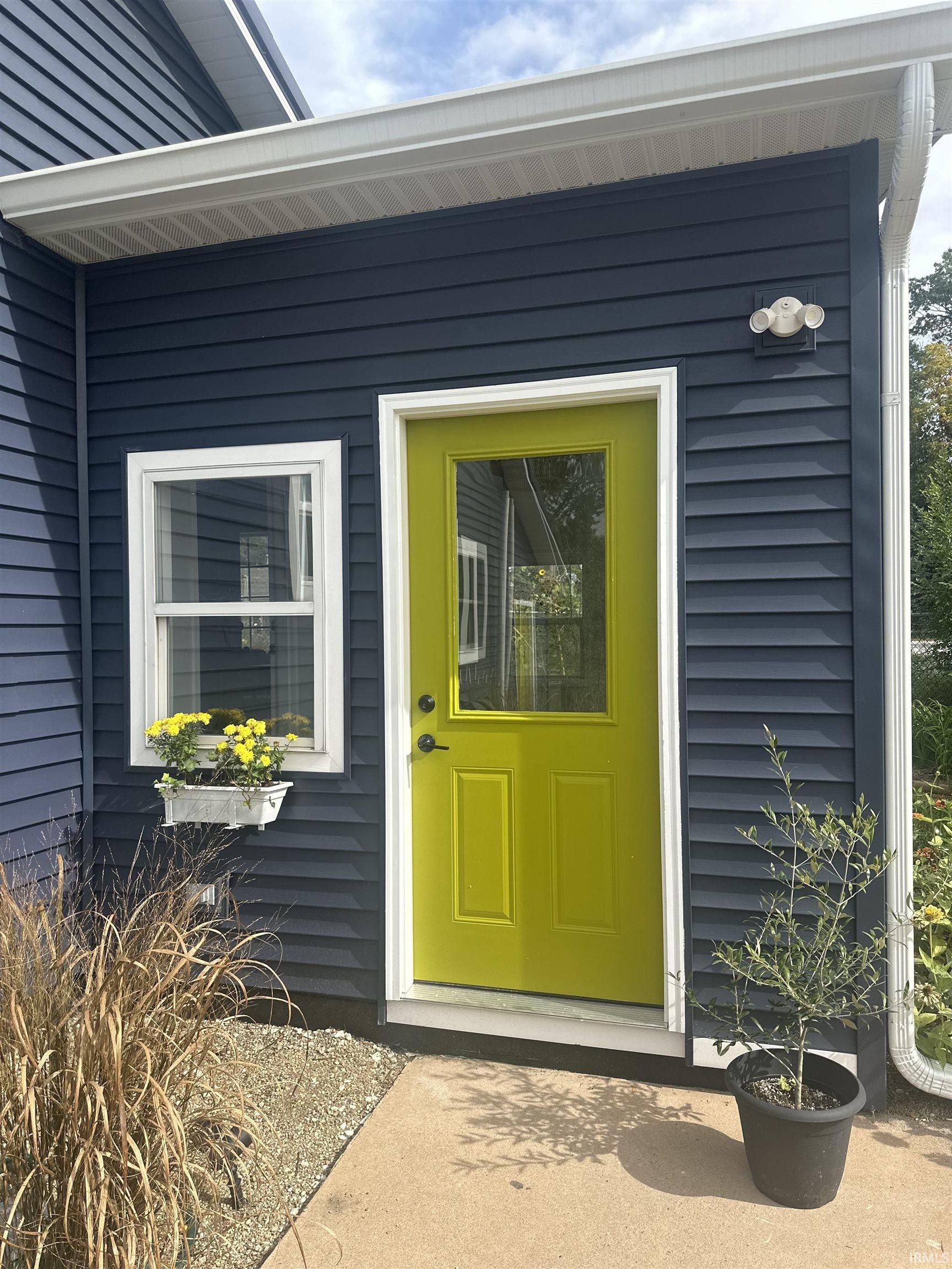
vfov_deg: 71.6
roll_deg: +0.0
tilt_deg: +0.0
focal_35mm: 24
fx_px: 880
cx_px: 476
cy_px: 634
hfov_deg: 56.8
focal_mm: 6.86
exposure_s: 1/2525
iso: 80
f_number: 1.78
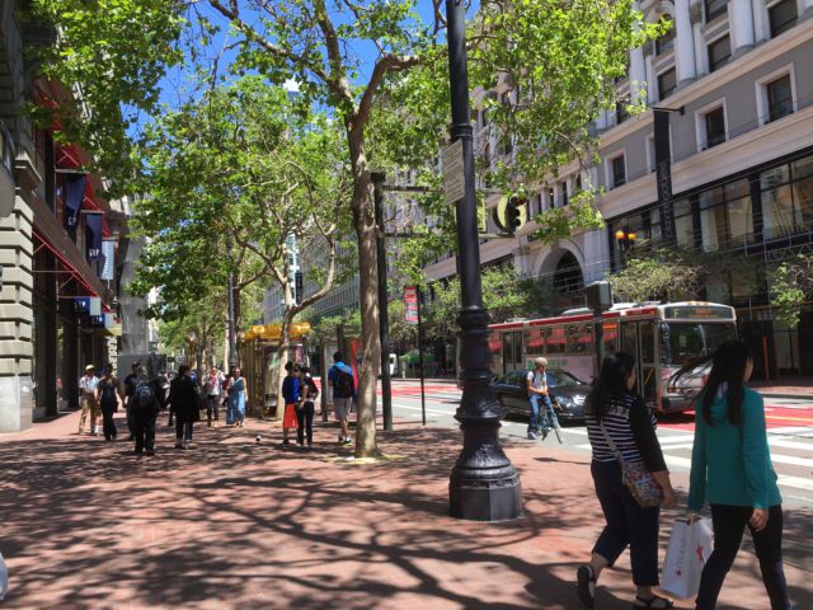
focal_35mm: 29
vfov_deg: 48.2
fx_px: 681
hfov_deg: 61.7
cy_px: 305
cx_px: 406
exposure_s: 1/569
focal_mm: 4.15
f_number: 2.2
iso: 25
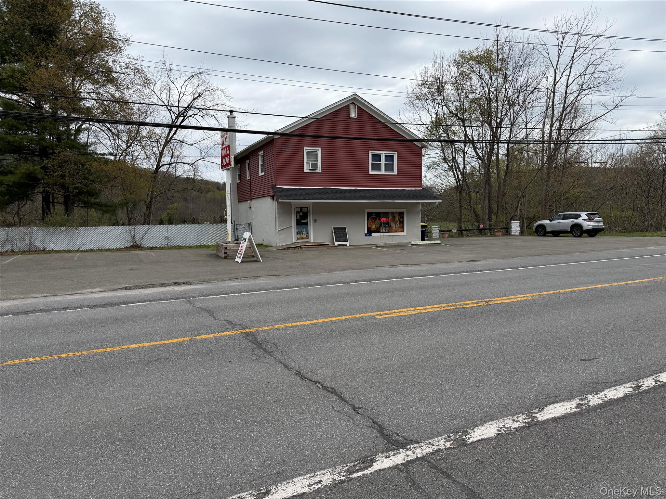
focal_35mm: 24
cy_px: 250
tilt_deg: -4.1
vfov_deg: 56.8
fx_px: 462
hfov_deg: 71.6
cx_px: 333
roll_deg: +0.8
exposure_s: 1/3953
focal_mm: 6.76
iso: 80
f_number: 1.78
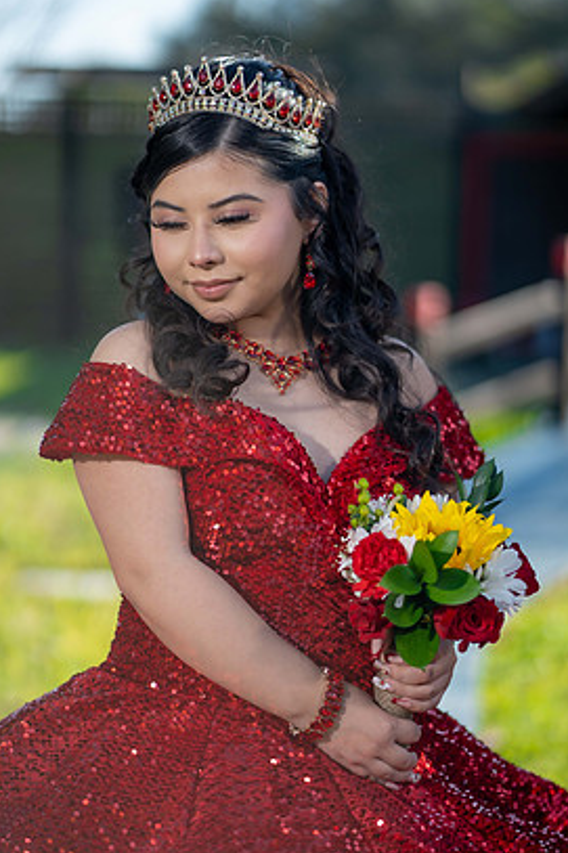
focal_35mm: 94
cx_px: 275
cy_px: 442
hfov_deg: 14.5
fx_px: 2226
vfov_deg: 21.7
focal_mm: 85
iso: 250
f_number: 1.8
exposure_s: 1/3200
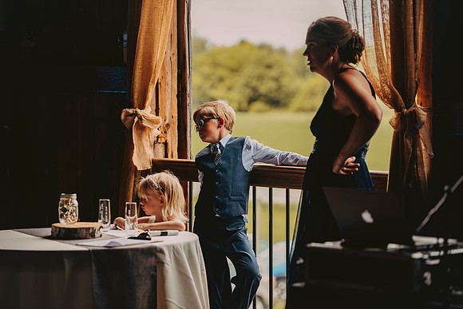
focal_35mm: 130
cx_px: 232
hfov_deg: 15.8
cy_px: 154
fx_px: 1672
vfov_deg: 10.6
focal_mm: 130
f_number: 2.8
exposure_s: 1/400
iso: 200
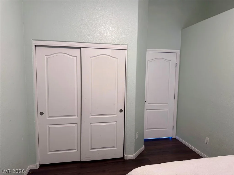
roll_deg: -0.9
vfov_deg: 56.8
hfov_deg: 71.6
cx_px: 117
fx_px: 162
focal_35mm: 24
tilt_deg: -5.8
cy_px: 88
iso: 200
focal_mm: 6.76
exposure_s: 1/60
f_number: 1.78
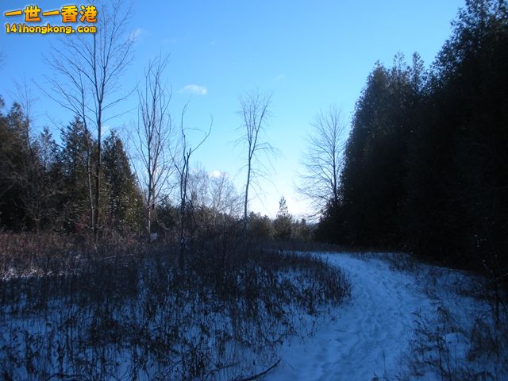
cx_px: 254
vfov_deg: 39.7
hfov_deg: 51.4
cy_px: 190
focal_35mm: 36
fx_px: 528
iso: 64
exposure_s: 1/600
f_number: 3.5
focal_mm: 6.3
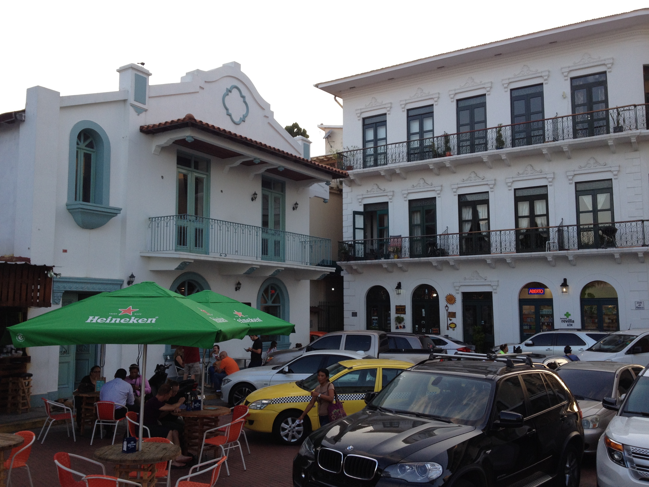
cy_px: 244
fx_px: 656
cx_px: 324
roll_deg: +0.4
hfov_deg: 52.6
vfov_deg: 40.7
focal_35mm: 35
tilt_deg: +3.8
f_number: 2.4
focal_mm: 4.28
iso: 50
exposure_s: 1/277
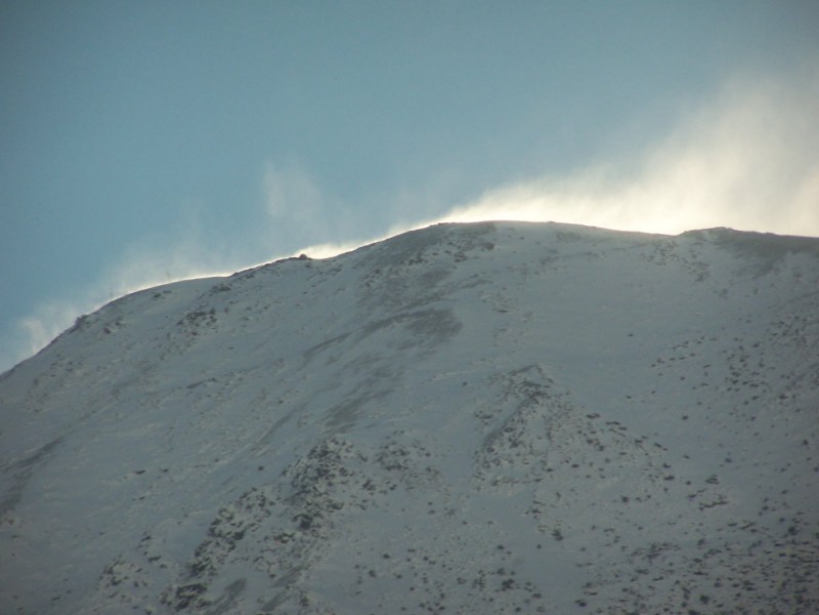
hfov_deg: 5.9
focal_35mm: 337
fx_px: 7973
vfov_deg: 4.4
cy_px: 308
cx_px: 410
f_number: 3.6
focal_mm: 55.9
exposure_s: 1/500
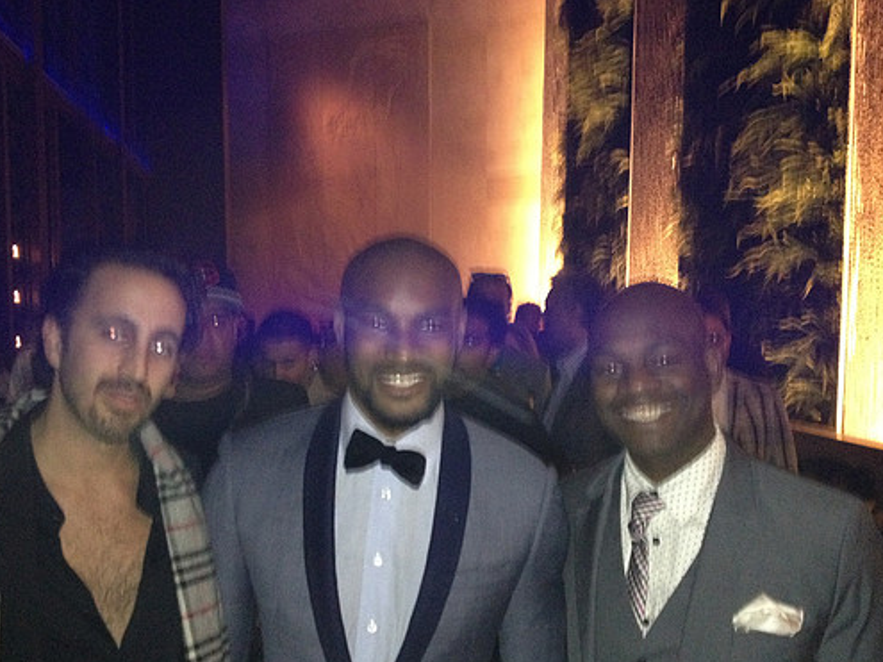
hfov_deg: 45.8
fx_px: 1046
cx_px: 423
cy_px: 372
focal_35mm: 41
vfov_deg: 35.1
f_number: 2.4
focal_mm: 4.28
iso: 500
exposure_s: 1/16
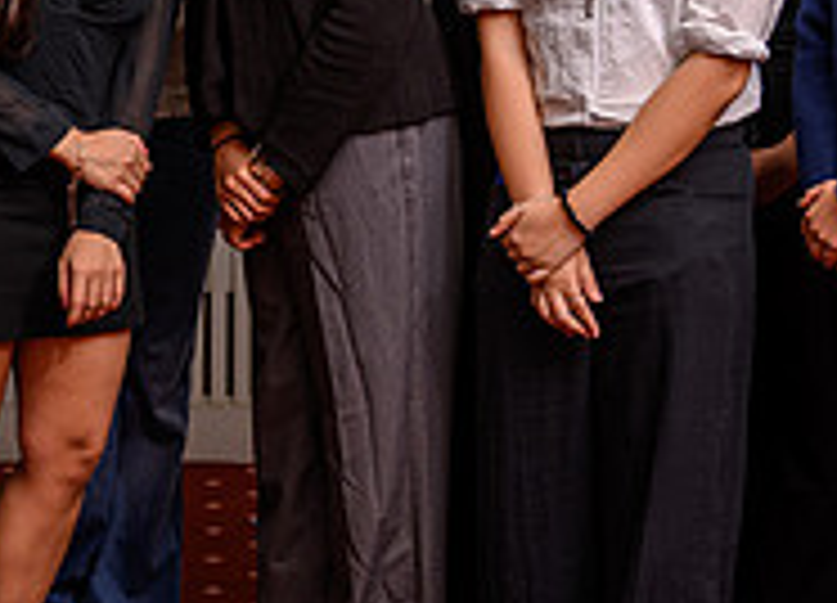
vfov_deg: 12.3
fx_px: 2789
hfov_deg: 17.0
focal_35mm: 117
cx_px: 237
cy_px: 81
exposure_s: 1/200
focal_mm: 34.5
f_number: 4
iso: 50
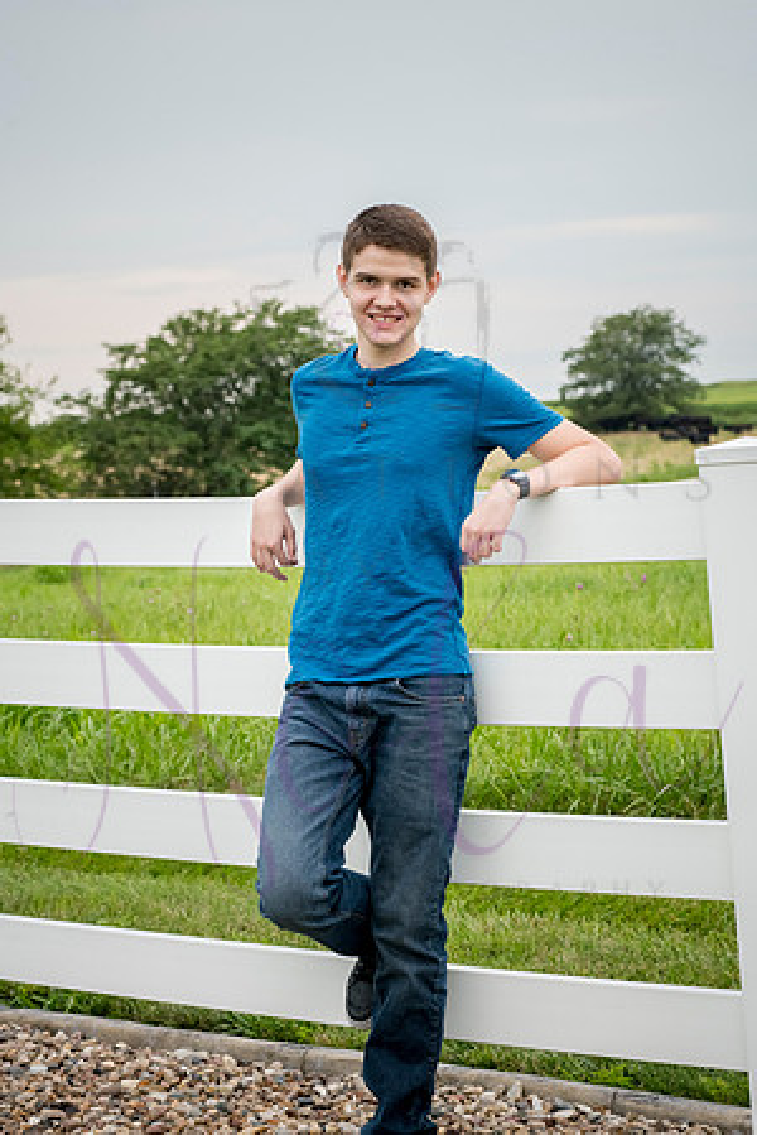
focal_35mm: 92
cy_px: 568
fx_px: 2902
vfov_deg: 22.1
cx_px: 378
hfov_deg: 14.9
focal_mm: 92
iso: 640
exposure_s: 1/320
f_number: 10
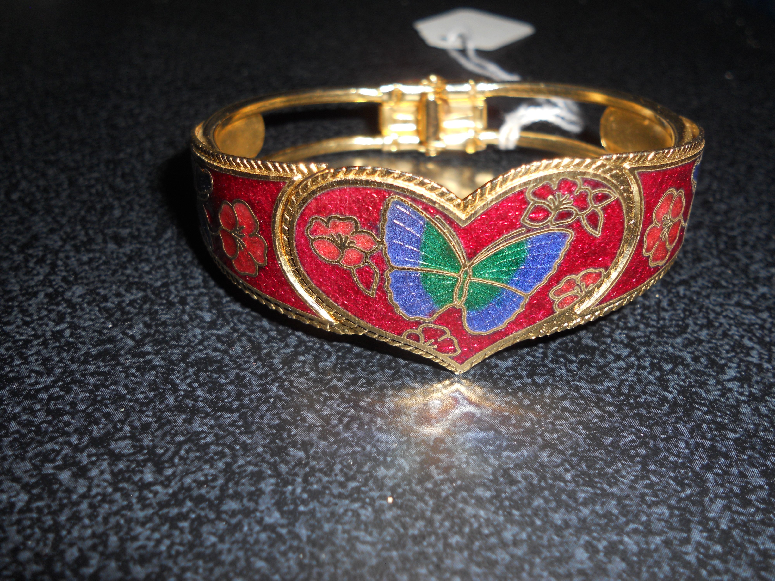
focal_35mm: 32
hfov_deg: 56.8
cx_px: 388
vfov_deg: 44.2
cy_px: 290
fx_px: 716
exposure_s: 1/25
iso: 80
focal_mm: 5.8
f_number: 8.8
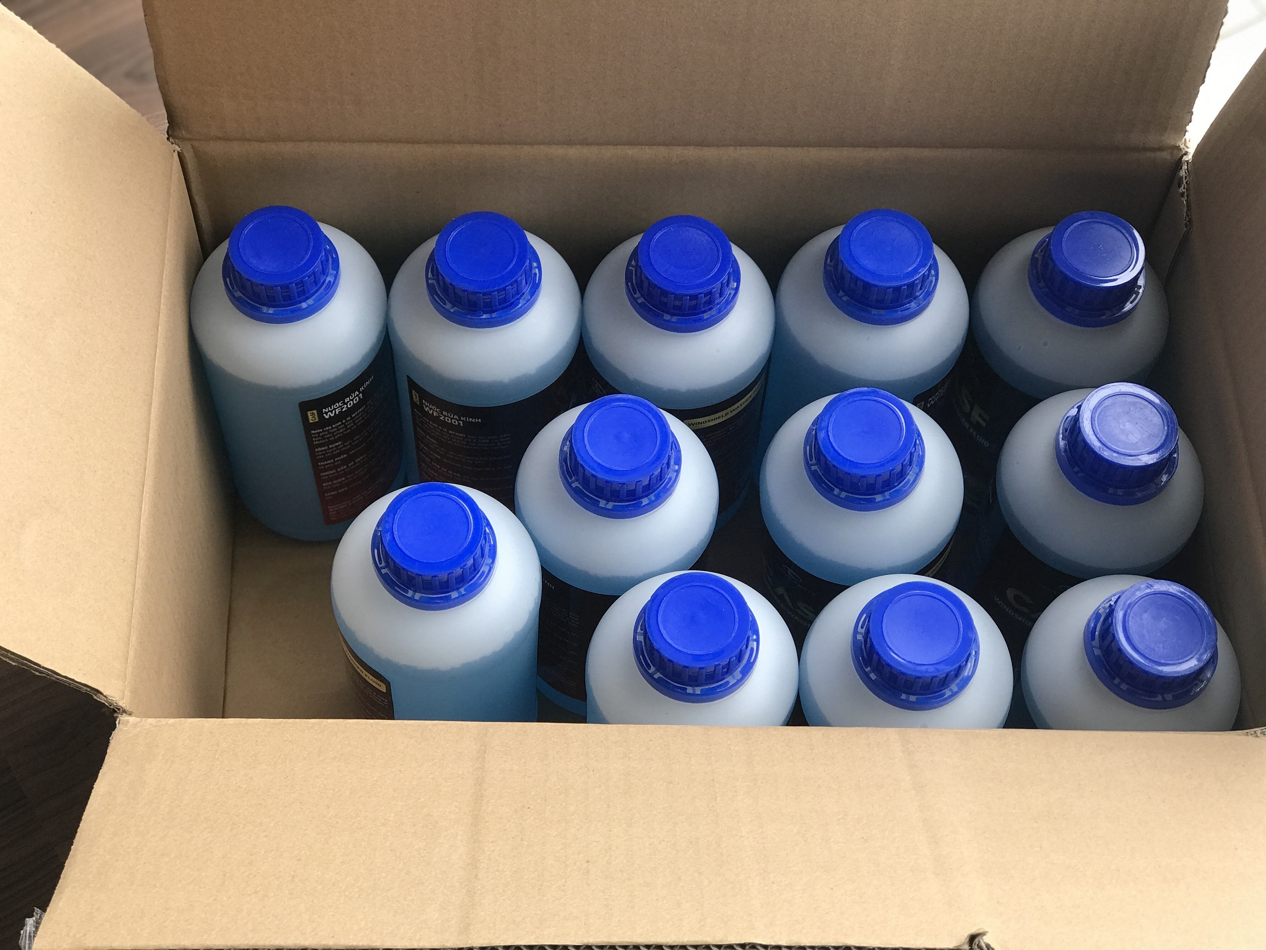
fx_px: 2085
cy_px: 475
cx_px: 633
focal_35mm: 57
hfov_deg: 33.8
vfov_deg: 25.7
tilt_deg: -60.7
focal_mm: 6.6
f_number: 2.8
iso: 50
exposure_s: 1/93
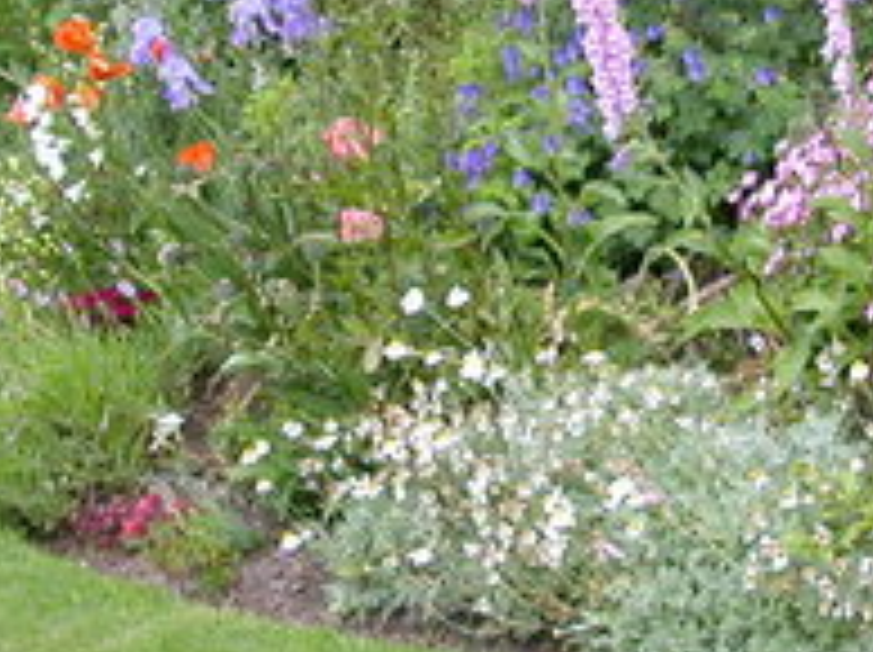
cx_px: 657
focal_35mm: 84
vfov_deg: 17.5
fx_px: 2116
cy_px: 337
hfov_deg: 23.1
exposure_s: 1/97.4
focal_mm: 5.6
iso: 100
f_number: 2.7
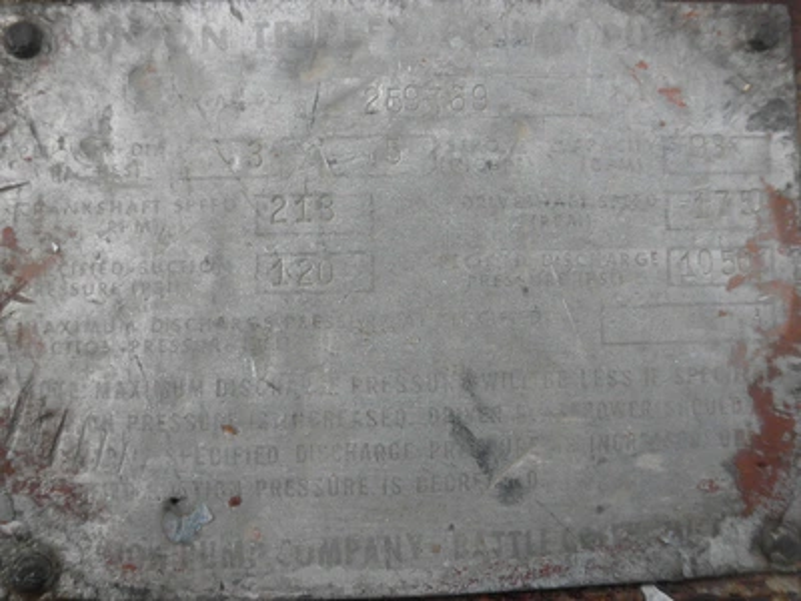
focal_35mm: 28
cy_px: 300
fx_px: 648
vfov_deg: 49.7
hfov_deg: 63.4
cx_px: 400
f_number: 8.5
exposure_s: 1/60
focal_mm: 5
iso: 64
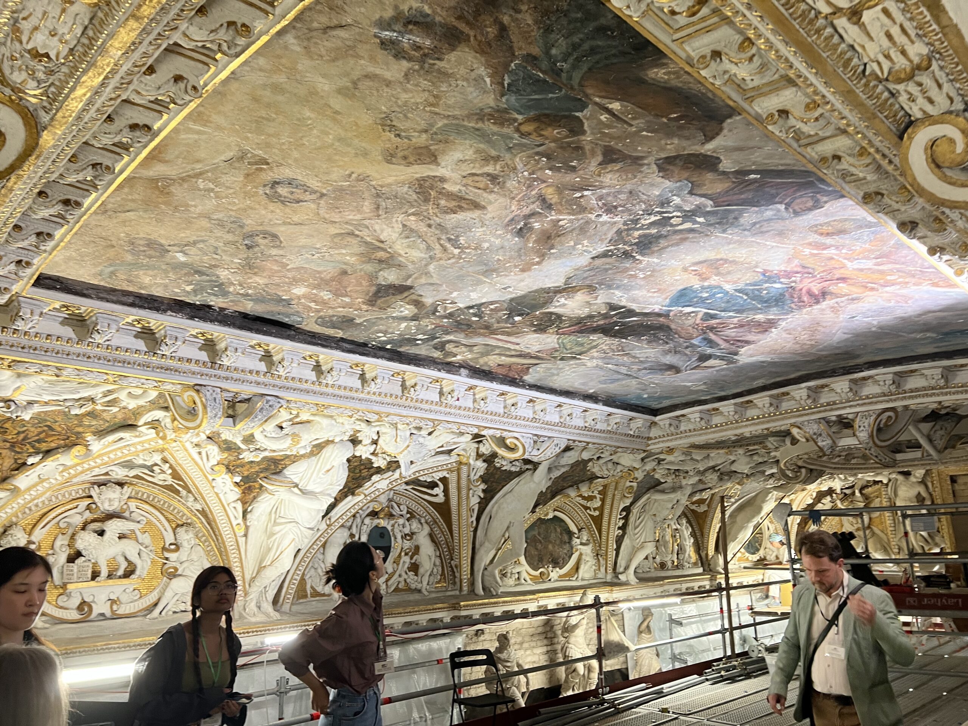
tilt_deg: +15.4
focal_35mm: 26
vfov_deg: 53.1
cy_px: 363
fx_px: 727
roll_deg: +1.4
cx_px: 484
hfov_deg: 67.3
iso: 80
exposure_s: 1/50
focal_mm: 5.7
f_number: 1.5
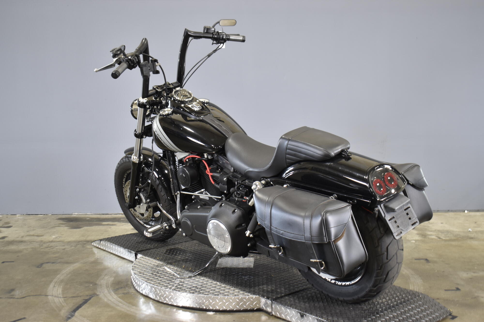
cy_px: 161
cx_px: 242
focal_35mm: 44
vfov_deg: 30.8
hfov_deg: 45.0
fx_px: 585
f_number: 4.2
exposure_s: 1/13
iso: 400
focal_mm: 29
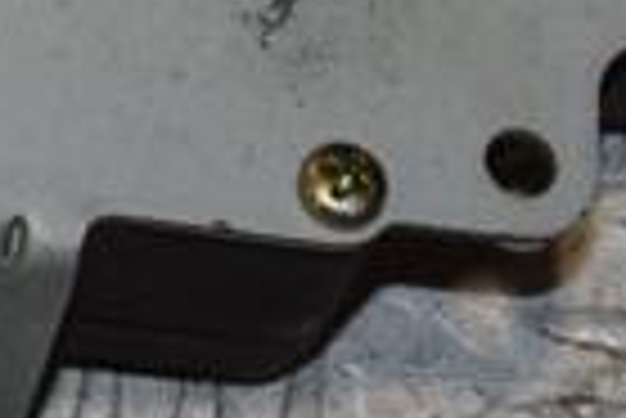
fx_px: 7868
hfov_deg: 4.6
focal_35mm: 452
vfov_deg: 3.0
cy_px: -108
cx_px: 63
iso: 800
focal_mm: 70
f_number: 9
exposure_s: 1/200
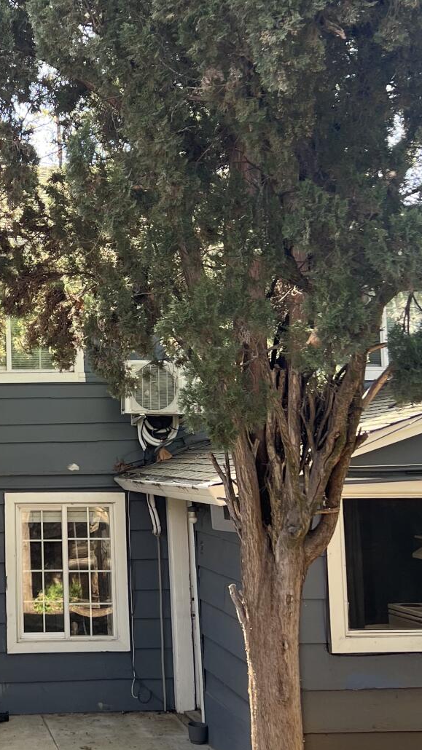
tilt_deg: +7.0
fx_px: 1095
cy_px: 320
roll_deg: +0.3
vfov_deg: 37.8
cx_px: -34
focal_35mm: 55
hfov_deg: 20.8
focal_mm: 5.7
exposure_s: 1/241
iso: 50
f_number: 1.5
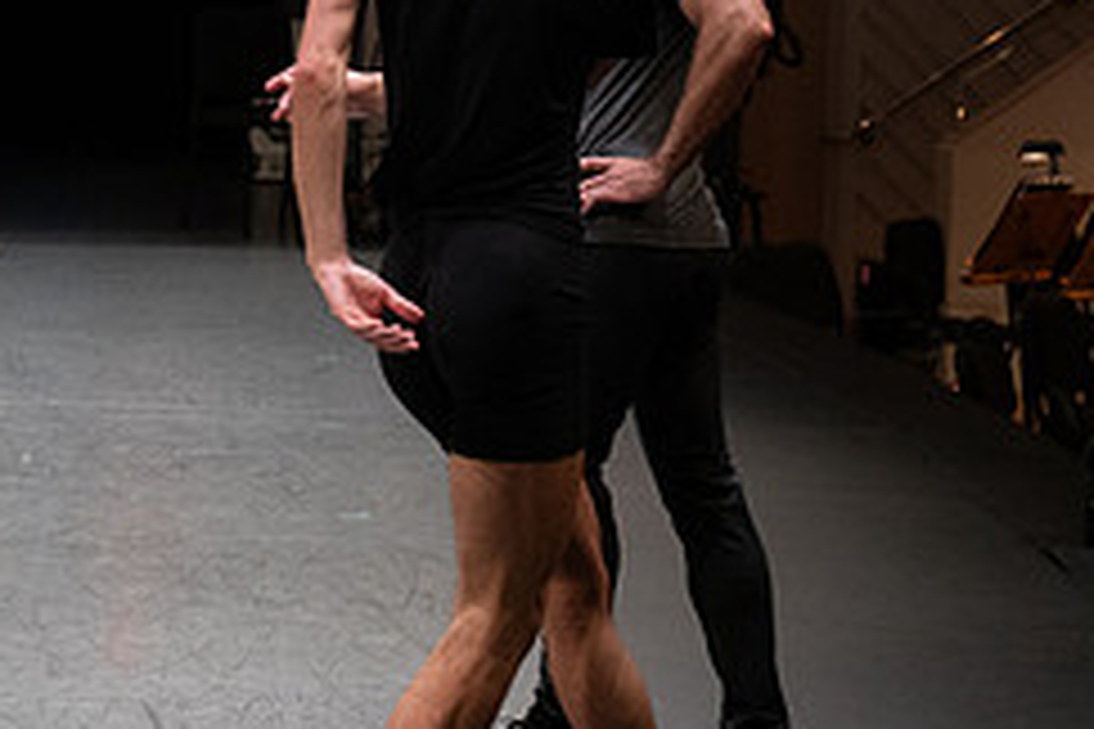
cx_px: 356
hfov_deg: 12.3
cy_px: 128
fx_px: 5075
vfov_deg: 8.2
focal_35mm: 167
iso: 5000
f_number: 4
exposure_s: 1/400
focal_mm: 70
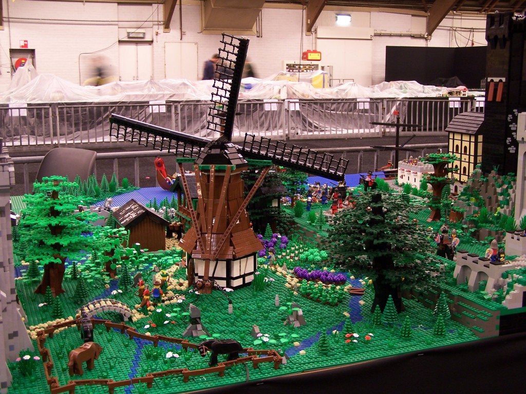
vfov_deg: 30.3
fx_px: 729
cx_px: 263
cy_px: 197
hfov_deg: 39.7
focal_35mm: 48
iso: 80
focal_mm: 8
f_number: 3
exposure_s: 1/2
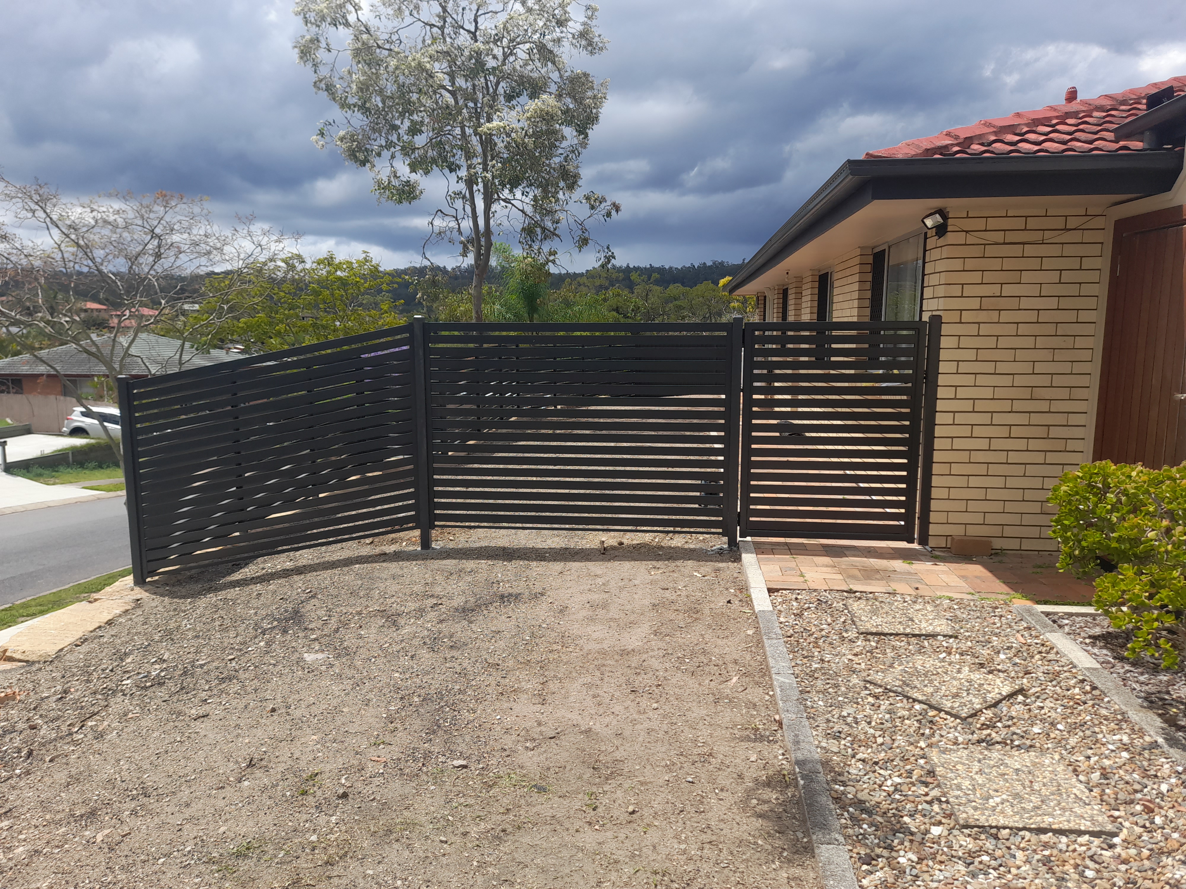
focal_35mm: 25
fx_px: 857
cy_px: 444
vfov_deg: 54.9
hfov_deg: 69.4
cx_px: 593
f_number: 2
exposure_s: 1/890
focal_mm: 4.6
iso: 20
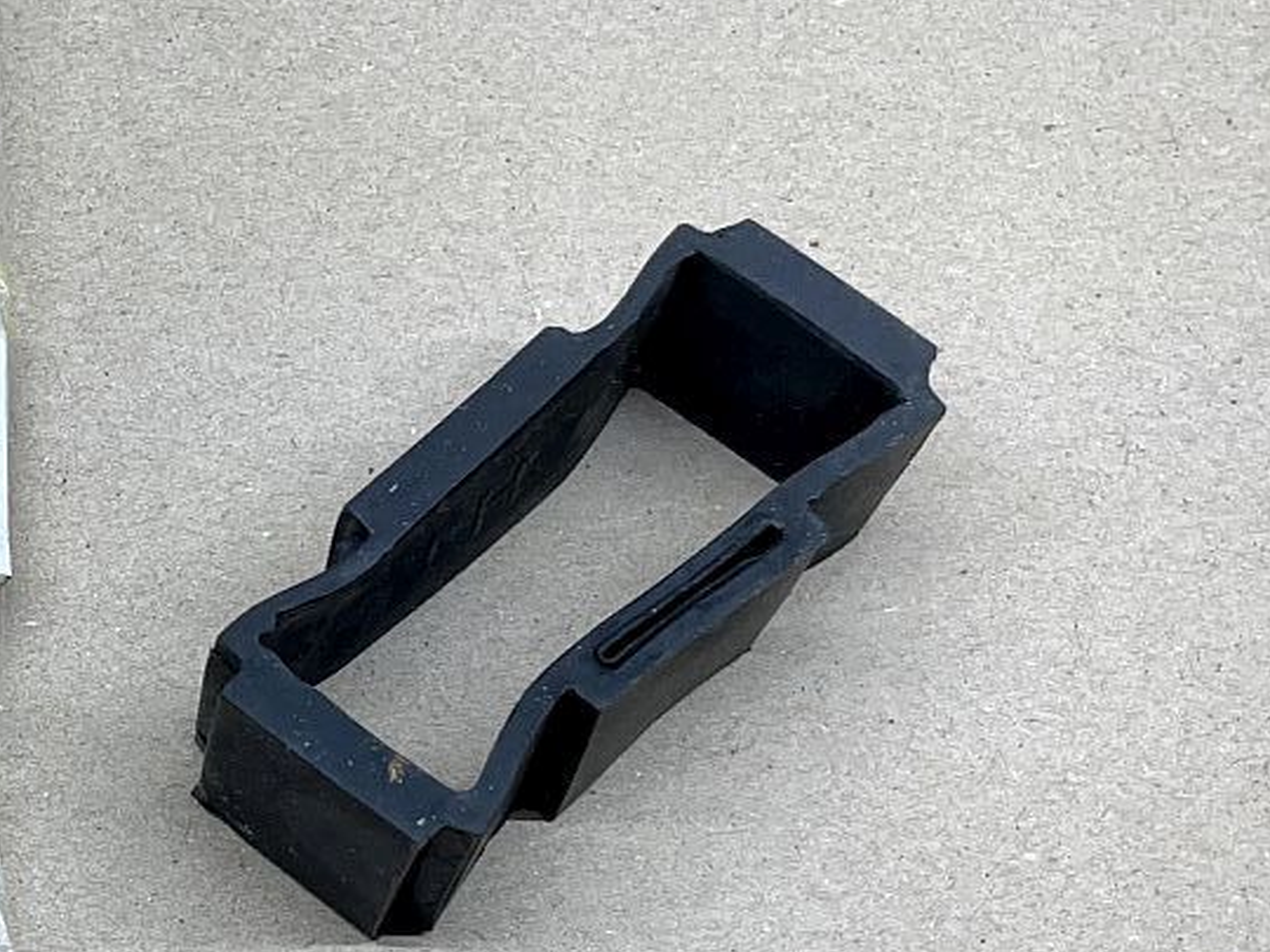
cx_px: -78
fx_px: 2825
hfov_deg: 23.9
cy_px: 508
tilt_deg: -66.0
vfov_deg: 19.1
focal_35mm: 77
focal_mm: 4.2
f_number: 1.6
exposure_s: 1/100
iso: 40
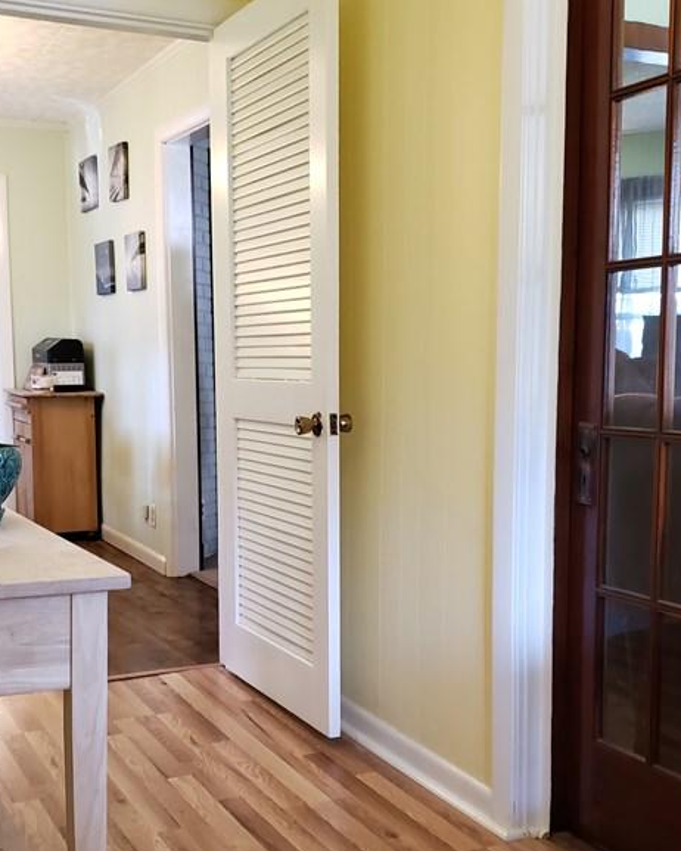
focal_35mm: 45
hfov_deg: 33.4
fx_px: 1133
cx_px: 367
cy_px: 494
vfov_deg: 41.0
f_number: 1.5
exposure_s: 1/60
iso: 400
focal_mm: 4.3
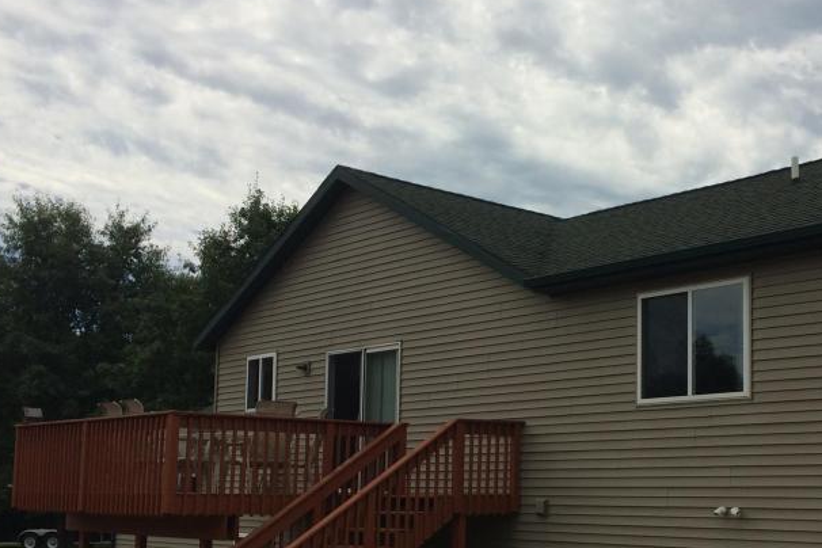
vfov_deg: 26.3
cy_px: 376
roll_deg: -0.1
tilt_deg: +4.3
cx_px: 589
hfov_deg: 38.1
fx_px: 1164
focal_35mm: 51
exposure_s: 1/4115
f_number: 2.2
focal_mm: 4.15
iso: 32
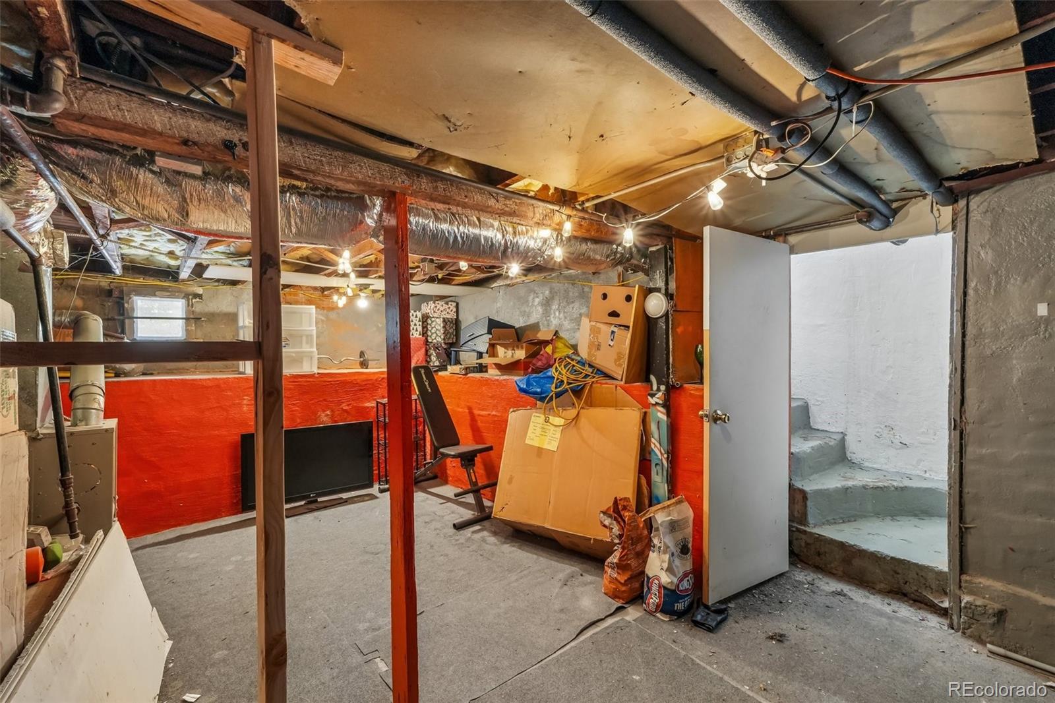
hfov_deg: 100.4
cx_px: 528
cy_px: 352
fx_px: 439
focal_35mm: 15
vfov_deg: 77.3
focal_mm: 10
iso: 800
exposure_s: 1/8
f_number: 8
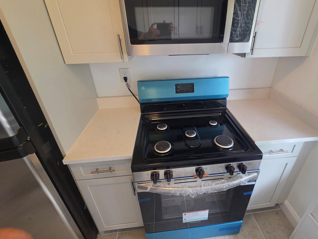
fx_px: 147
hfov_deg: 94.1
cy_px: 109
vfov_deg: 77.9
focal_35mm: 16
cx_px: 177
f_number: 1.9
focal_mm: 2.2
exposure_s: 1/120
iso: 125
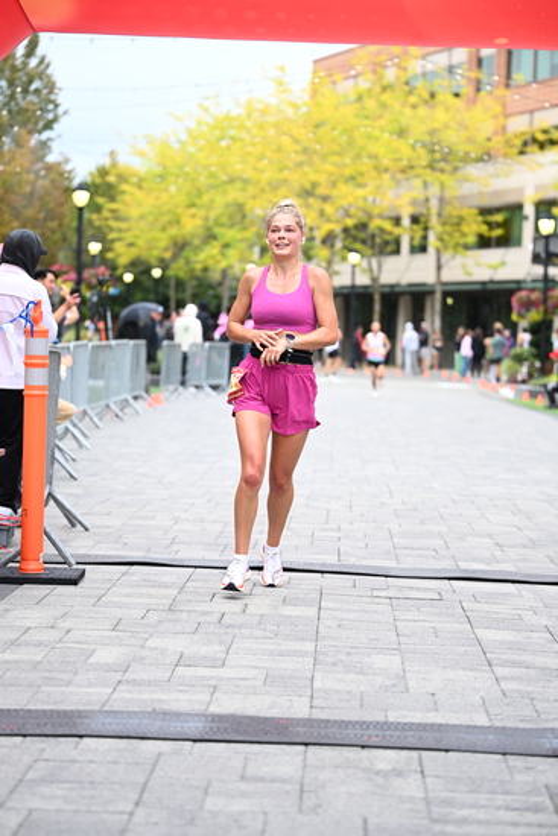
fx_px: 1975
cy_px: 418
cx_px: 279
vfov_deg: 23.9
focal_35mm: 85
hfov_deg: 16.1
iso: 1250
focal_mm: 85
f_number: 2.8
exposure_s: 1/1600
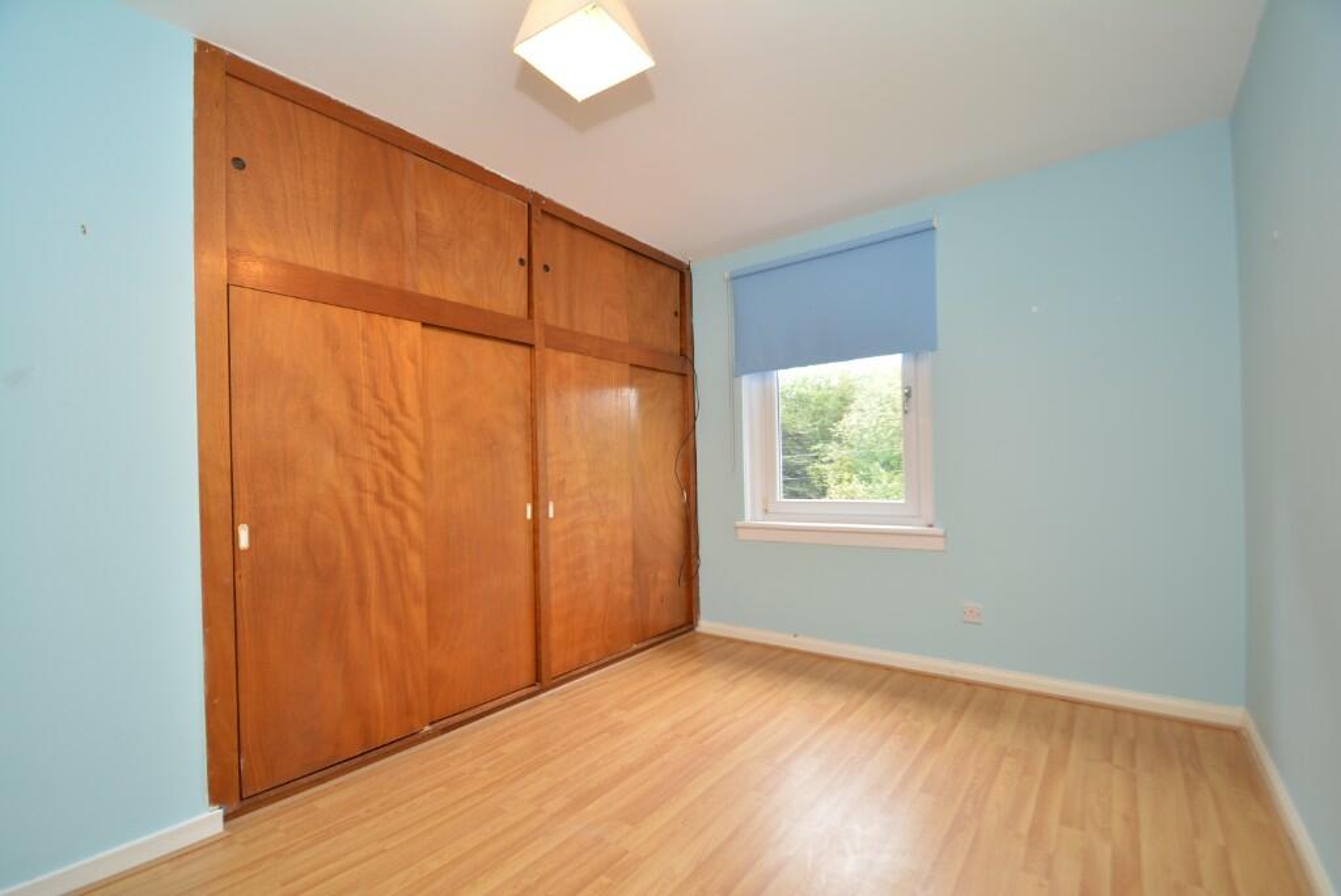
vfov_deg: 77.4
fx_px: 559
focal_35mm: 15
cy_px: 448
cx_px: 670
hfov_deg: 100.4
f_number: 5.6
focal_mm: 10
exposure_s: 1/13
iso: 100
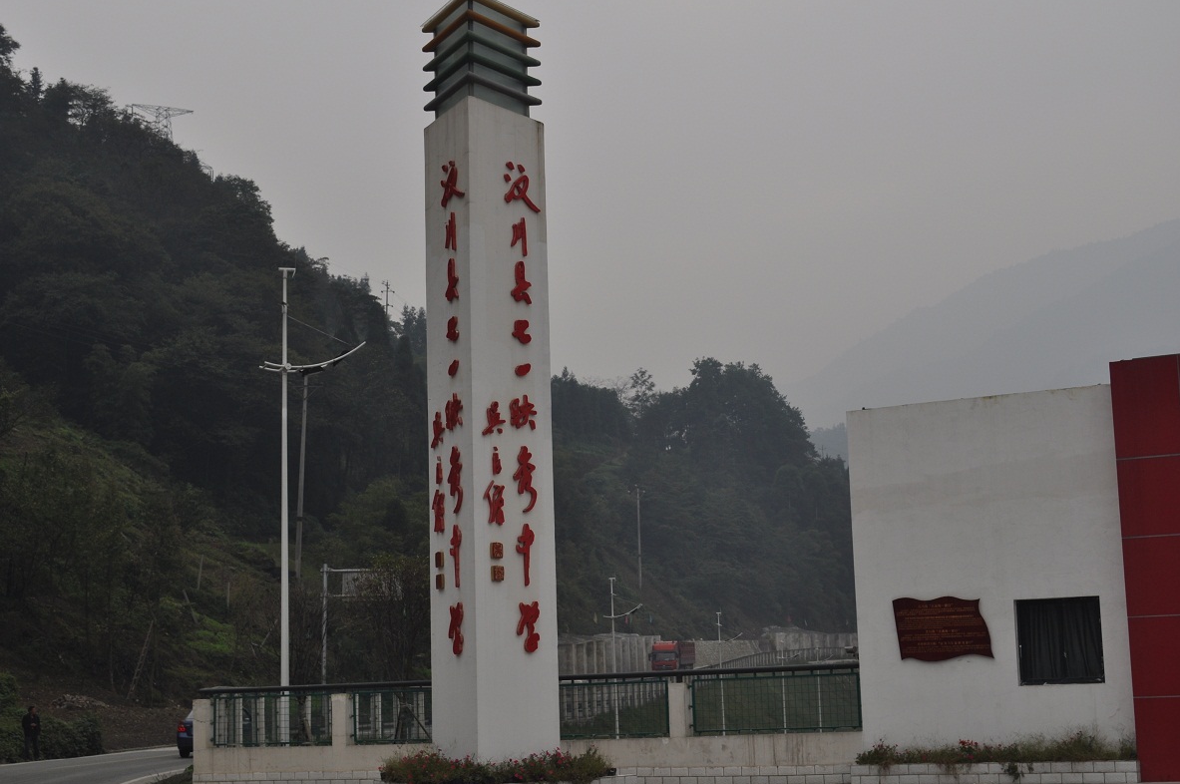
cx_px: 562
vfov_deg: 21.9
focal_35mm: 62
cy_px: 369
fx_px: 2030
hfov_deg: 32.4
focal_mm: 38
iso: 200
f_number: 6.3
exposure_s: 1/200
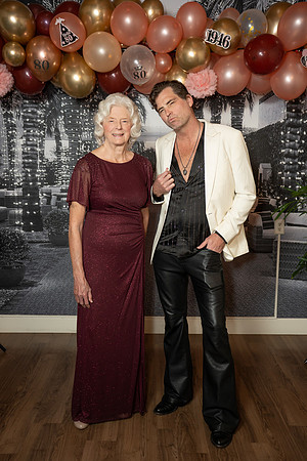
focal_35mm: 39
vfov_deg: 49.7
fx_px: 498
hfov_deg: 34.3
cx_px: 154
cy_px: 230
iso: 1000
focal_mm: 38.9
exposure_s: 1/160
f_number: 2.8
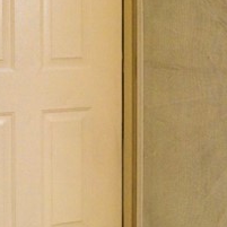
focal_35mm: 78
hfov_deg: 21.8
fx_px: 579
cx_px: 29
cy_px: 25
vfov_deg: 21.7
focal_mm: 17
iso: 400
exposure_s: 1/160
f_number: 8
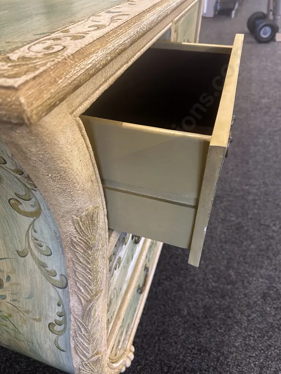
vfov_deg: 71.6
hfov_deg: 56.8
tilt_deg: -42.3
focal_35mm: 24
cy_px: 187
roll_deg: +2.2
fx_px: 260
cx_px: 140
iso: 250
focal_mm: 6.86
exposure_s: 1/50
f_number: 1.78
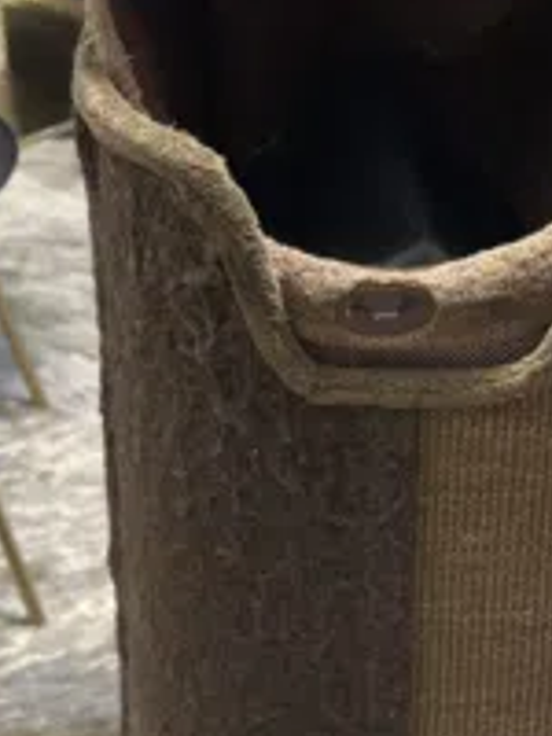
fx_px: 2041
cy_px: 482
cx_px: 416
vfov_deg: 20.4
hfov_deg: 15.3
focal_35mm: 96
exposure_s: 1/33
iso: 320
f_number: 1.78
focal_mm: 6.86
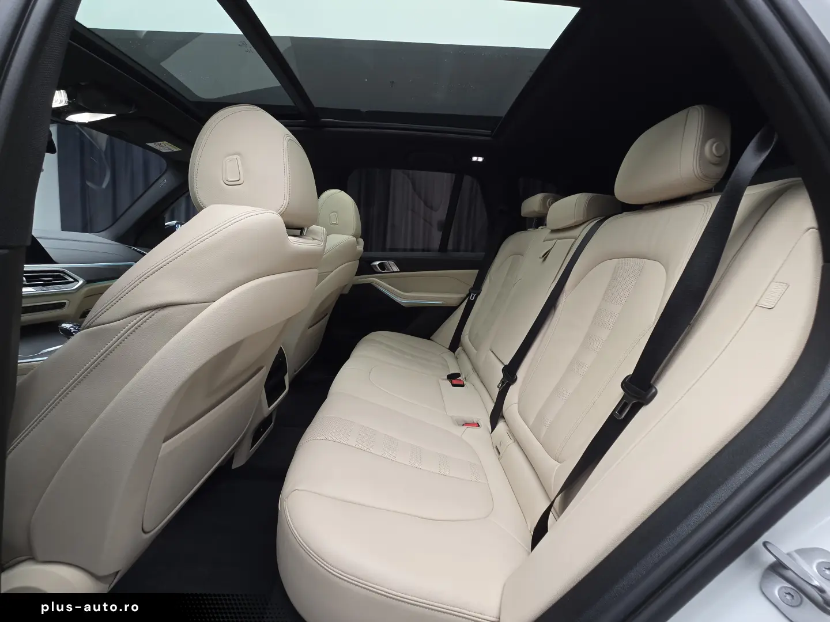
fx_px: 312
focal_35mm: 13
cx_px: 415
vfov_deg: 89.9
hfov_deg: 106.2
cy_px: 311
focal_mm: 2.2
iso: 160
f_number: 2.2
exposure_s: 1/61
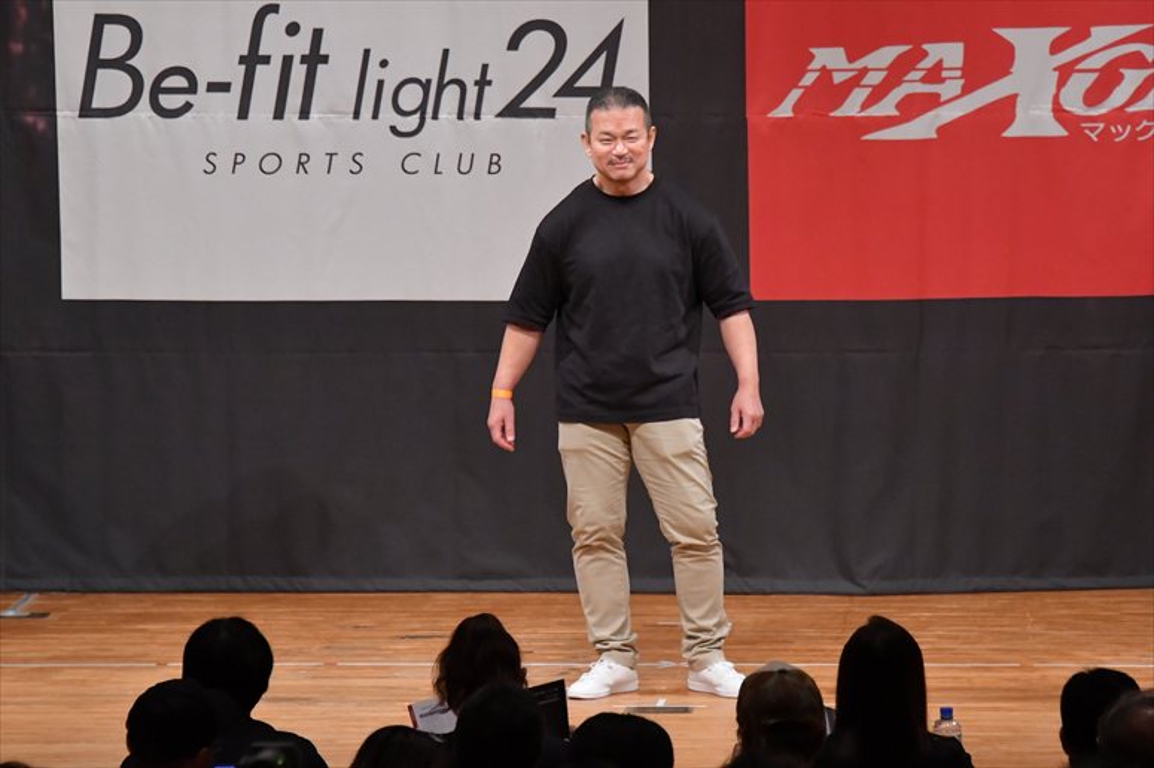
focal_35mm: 255
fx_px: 8170
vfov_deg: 5.4
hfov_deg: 8.1
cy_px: 384
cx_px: 577
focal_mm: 170
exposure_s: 1/400
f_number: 5.6
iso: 5600
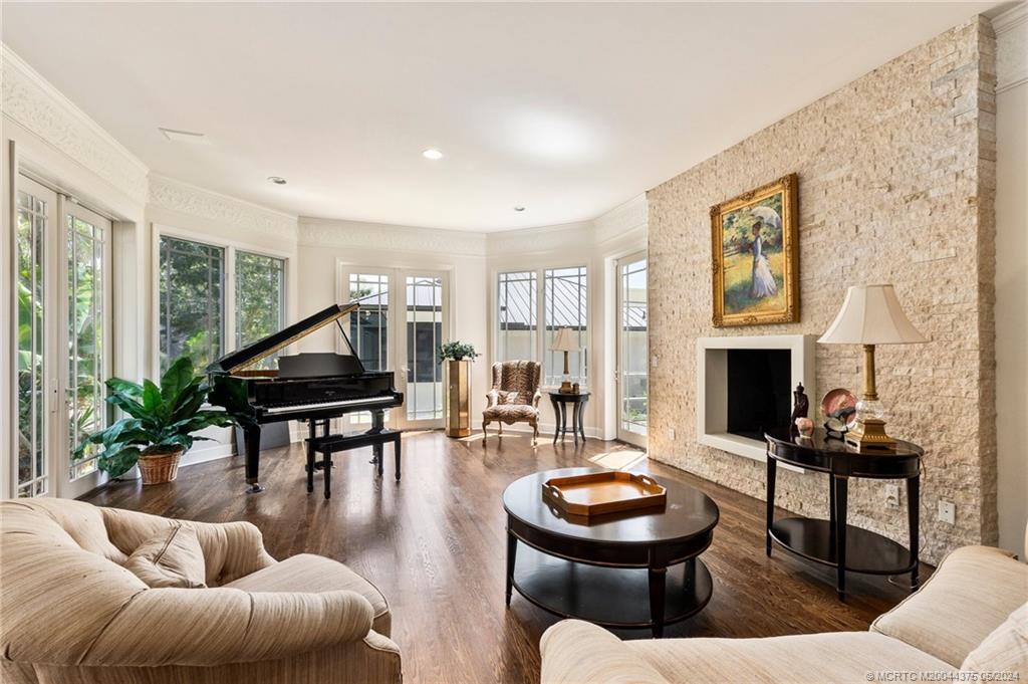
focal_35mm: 15
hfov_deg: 100.4
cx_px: 514
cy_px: 342
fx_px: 428
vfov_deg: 77.2
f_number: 8
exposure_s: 1/13
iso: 250
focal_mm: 10
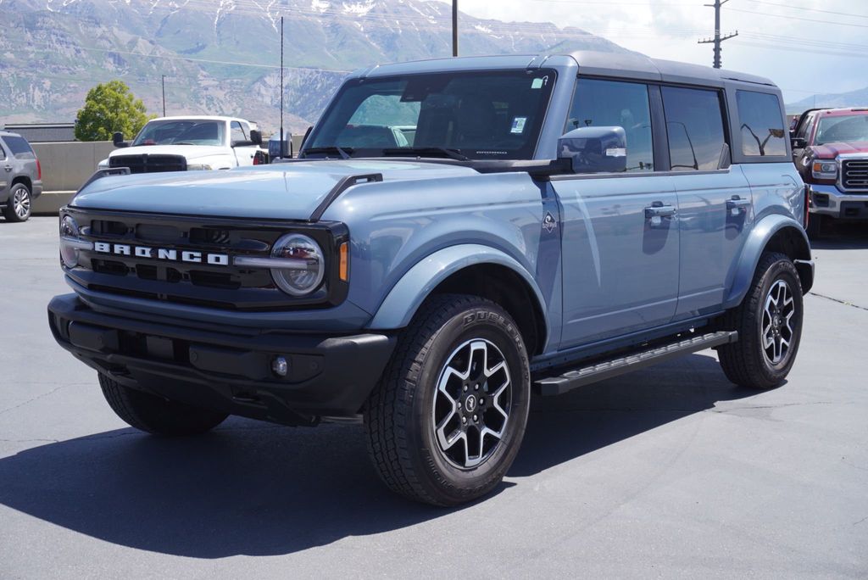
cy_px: 290
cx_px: 434
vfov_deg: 29.9
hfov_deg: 43.6
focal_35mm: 45
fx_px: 1086
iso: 100
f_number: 8
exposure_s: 1/160
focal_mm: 30
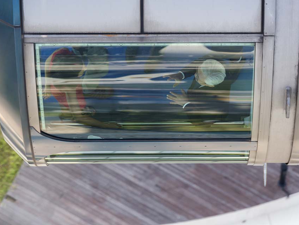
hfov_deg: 9.1
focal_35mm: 218
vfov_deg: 6.8
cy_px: 112
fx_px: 1884
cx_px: 138
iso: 640
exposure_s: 1/400
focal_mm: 200
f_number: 8
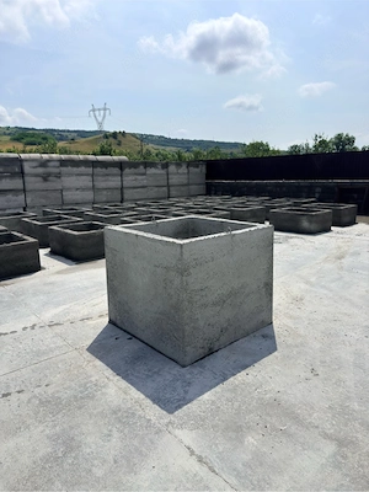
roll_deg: +1.1
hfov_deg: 56.8
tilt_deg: -12.3
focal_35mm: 24
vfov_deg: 71.6
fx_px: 341
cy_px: 246
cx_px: 184
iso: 64
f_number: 1.78
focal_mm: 6.76
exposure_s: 1/9615
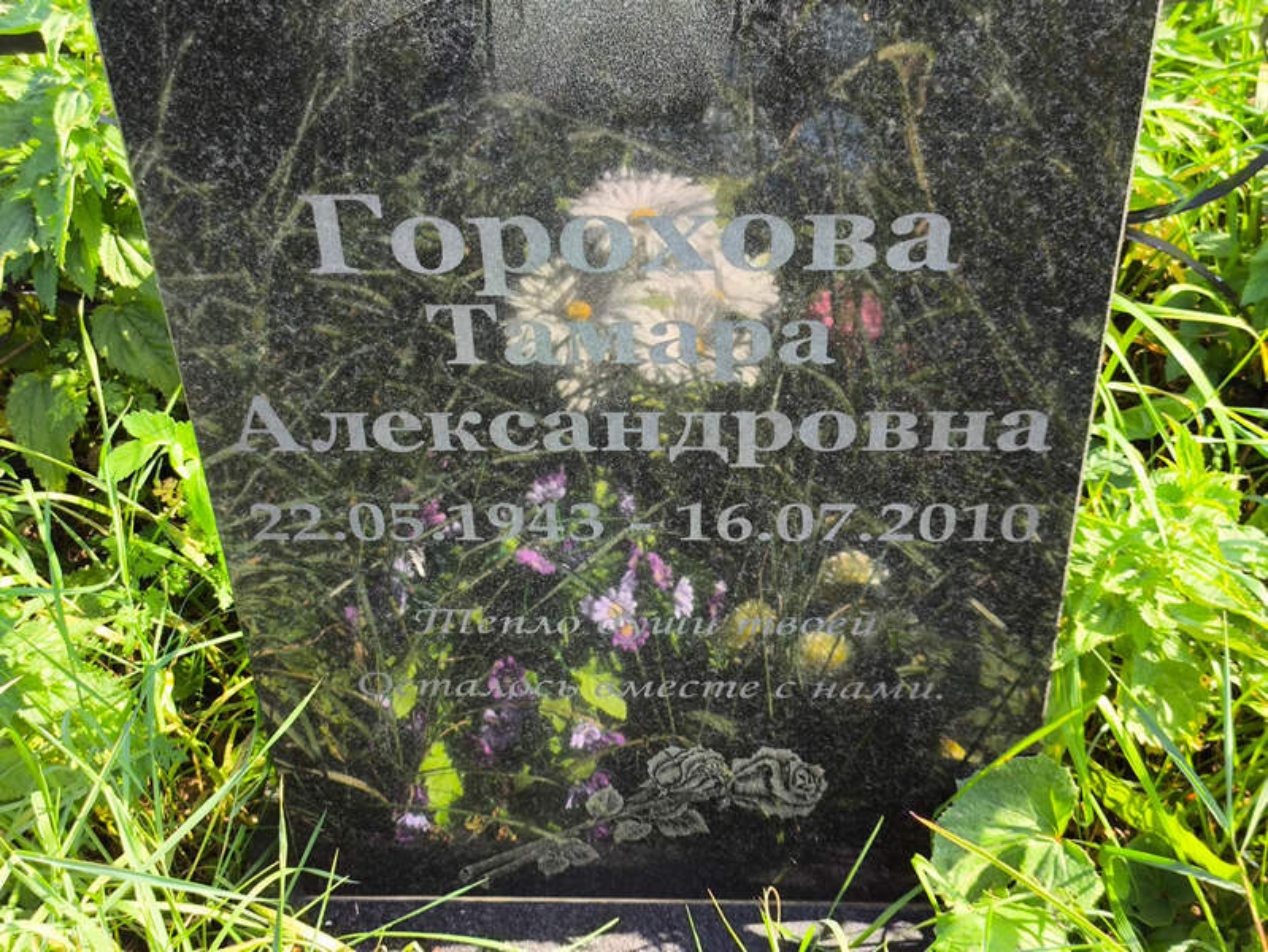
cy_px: 476
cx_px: 634
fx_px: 1832
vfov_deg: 29.1
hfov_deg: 38.2
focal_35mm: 50
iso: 50
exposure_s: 1/187
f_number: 1.7
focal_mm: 4.71
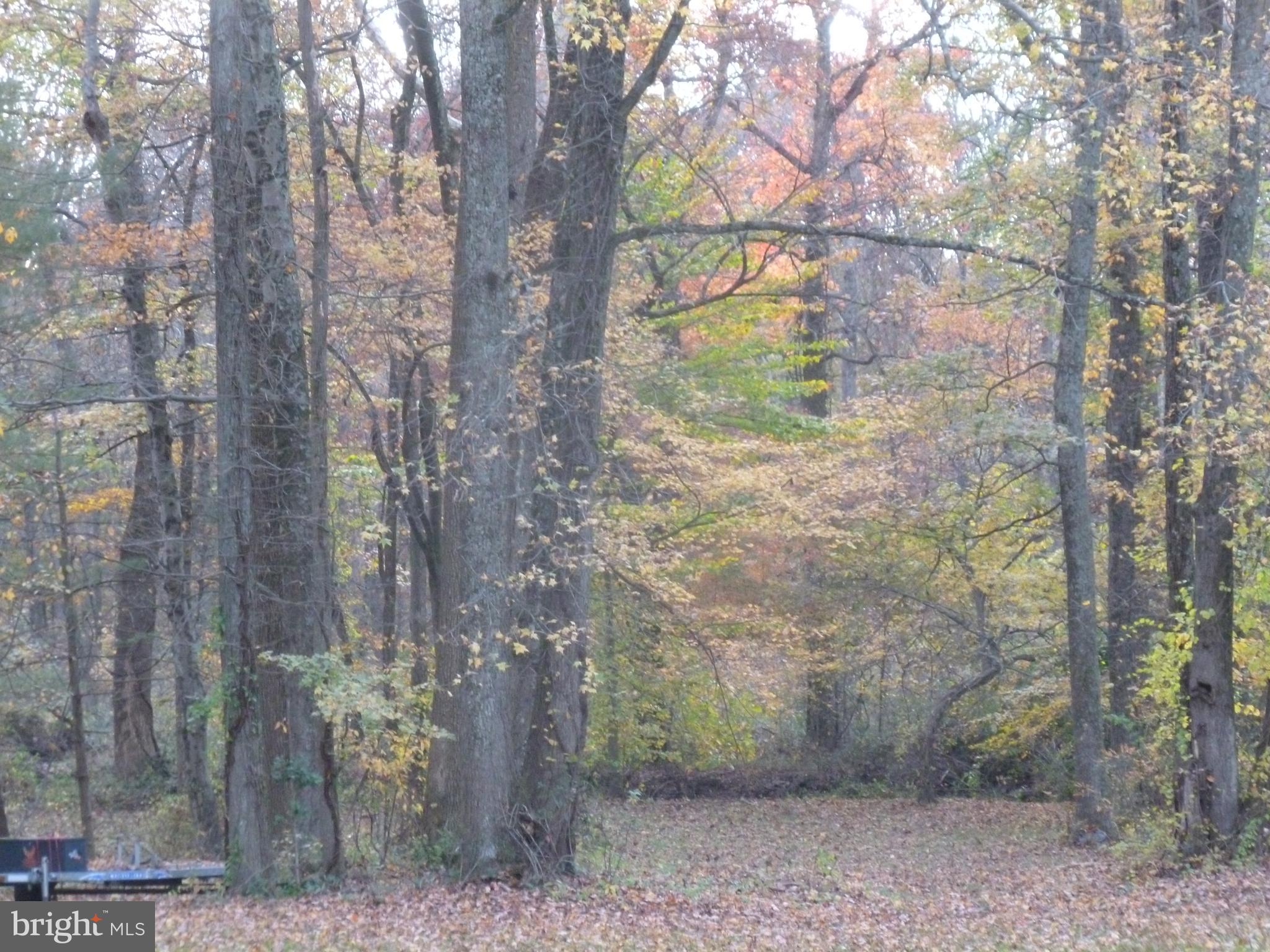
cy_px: 476
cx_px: 635
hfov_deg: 15.9
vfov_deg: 12.0
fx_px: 4549
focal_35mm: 124
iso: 500
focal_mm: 22.1
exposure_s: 1/60
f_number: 4.9
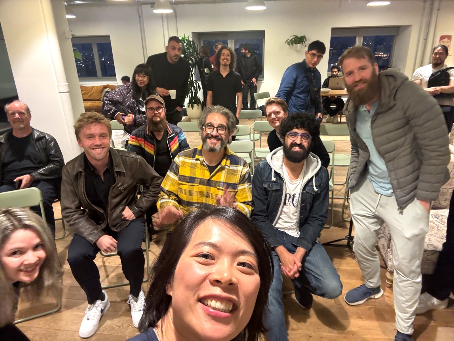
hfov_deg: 73.9
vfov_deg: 58.9
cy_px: 170
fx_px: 302
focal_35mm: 23
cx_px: 227
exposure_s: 1/40
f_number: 1.9
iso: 320
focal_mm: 2.69
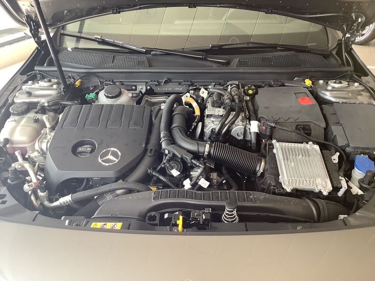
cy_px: 140
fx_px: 336
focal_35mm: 31
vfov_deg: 45.4
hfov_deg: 58.4
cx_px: 188
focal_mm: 3.3
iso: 64
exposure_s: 1/50
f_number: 2.4
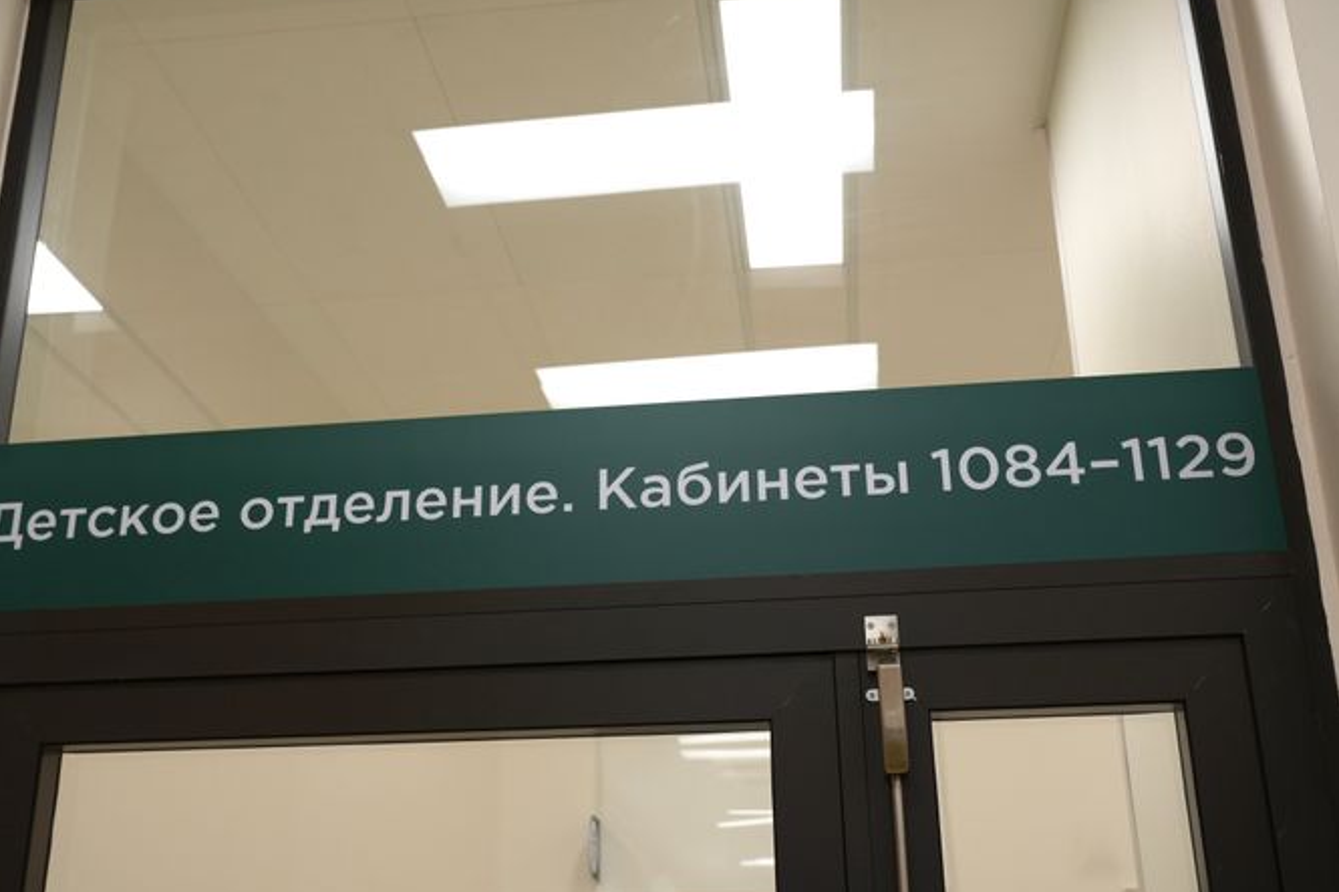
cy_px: 437
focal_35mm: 41
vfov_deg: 32.6
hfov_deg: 47.4
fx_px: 1525
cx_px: 637
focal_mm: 39
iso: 800
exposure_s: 1/125
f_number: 5.6
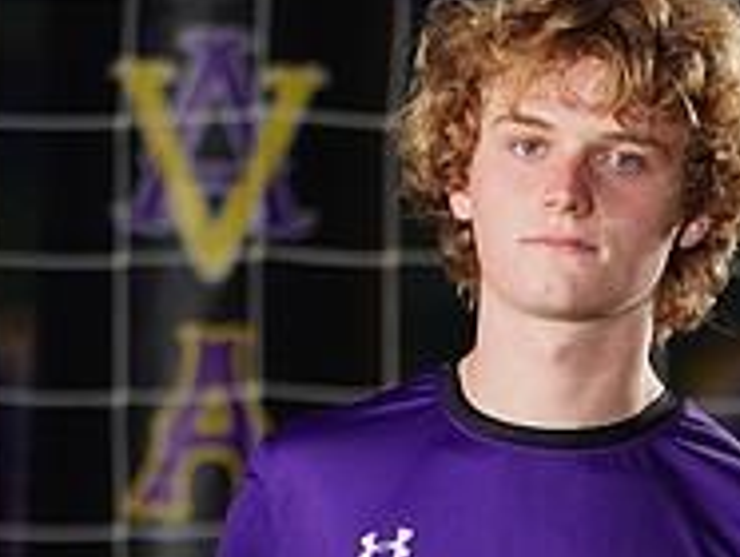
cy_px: 800
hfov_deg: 1.7
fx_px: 25643
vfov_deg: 1.2
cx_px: 456
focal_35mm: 1198
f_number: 7.1
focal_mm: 400
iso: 200
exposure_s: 1/200
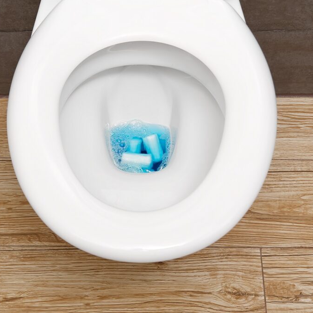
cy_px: 155
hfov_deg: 25.5
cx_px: 142
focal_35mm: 68
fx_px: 692
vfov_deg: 25.5
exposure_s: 1/160
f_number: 5.6
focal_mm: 35
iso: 100
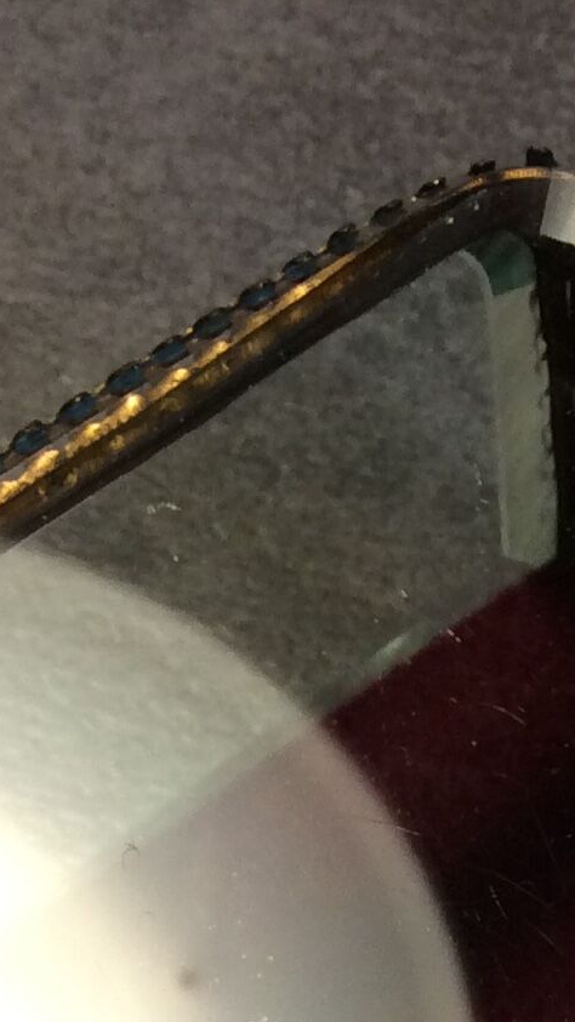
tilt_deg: -61.2
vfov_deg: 19.0
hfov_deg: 11.2
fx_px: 2901
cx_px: 528
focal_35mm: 107
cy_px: 1177
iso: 80
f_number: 2.4
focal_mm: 3.3
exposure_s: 1/25
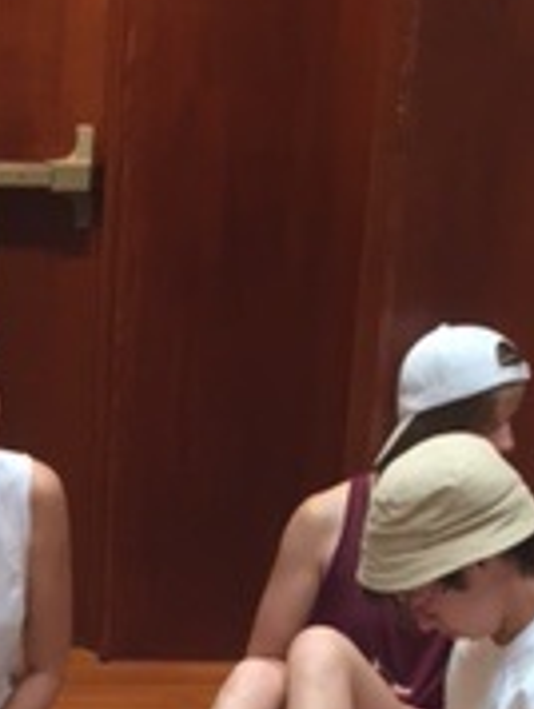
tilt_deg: -24.1
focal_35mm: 104
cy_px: 1147
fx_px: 2134
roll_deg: +0.0
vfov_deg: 16.7
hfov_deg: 14.0
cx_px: -24
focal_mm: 4.15
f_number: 2.2
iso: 80
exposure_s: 1/30
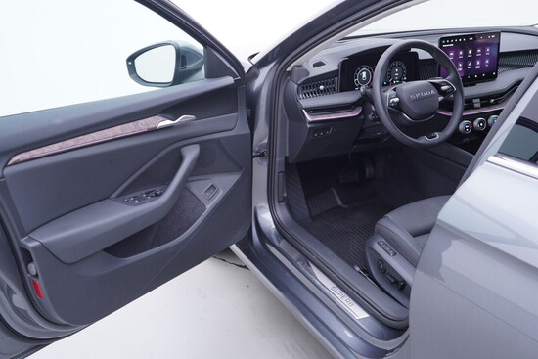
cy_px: 180
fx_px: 538
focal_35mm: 36
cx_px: 269
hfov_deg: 53.1
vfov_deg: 36.9
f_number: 2.8
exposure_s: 1/40
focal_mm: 24
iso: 160
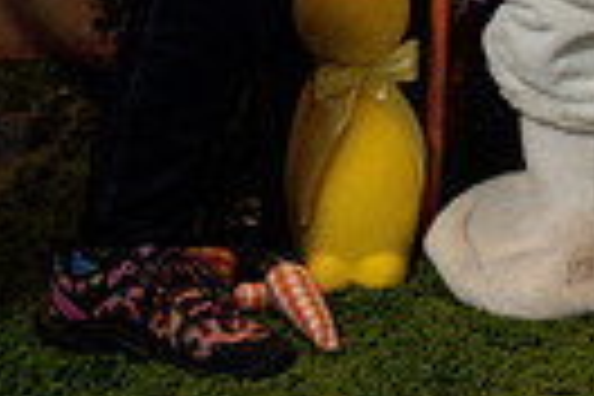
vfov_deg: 8.3
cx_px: 846
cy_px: -178
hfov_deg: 12.1
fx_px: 2689
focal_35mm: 163
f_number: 4.5
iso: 8000
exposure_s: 1/500
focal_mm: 37
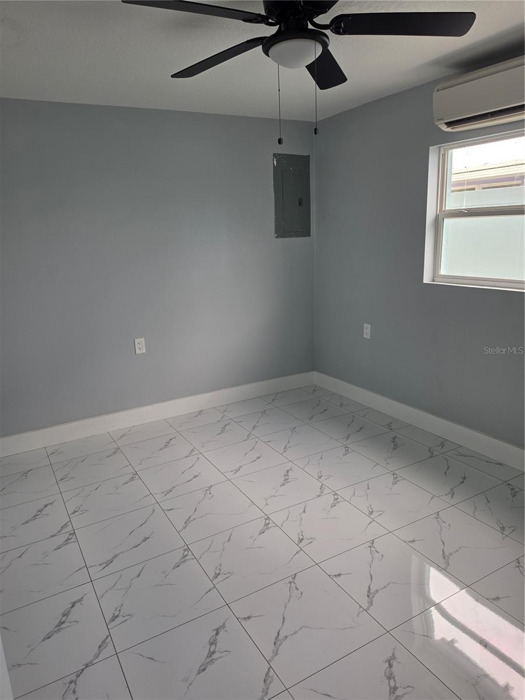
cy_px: 350
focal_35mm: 23
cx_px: 262
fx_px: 465
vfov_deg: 73.9
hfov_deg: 58.9
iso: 25
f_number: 1.4
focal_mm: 6.5
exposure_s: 1/180
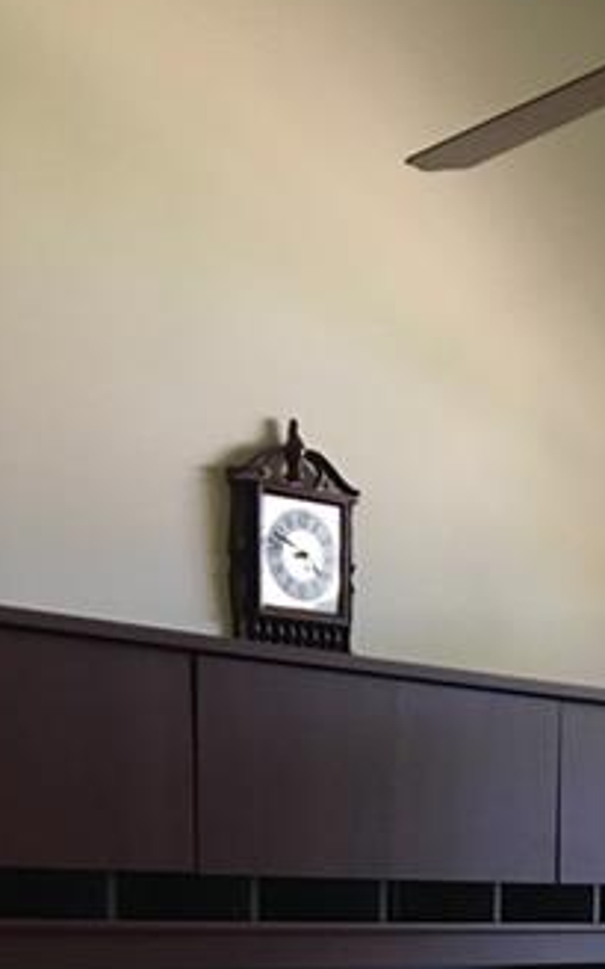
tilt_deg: -5.9
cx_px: 584
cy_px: 1093
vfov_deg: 26.2
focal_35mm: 72
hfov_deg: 17.7
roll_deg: -0.7
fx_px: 1899
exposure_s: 1/30
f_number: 2.2
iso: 160
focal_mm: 4.15
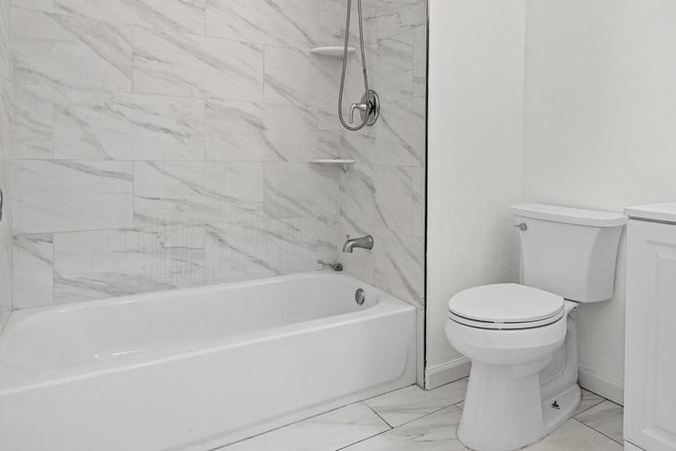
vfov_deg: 55.0
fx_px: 432
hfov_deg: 75.9
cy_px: 198
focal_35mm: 23
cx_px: 367
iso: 1600
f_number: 7.1
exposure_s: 1/20
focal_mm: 16
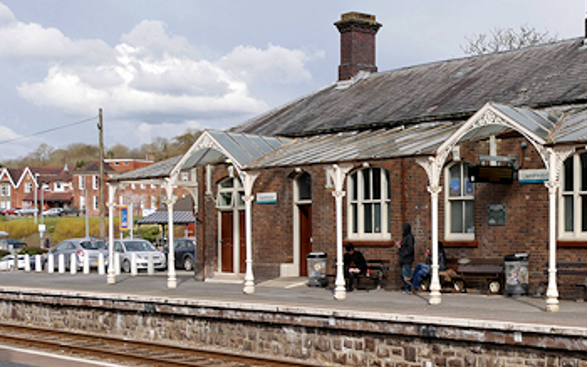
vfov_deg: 19.7
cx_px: 501
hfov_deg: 30.0
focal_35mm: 66
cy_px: 244
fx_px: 1056
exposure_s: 1/200
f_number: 8
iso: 200
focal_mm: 17
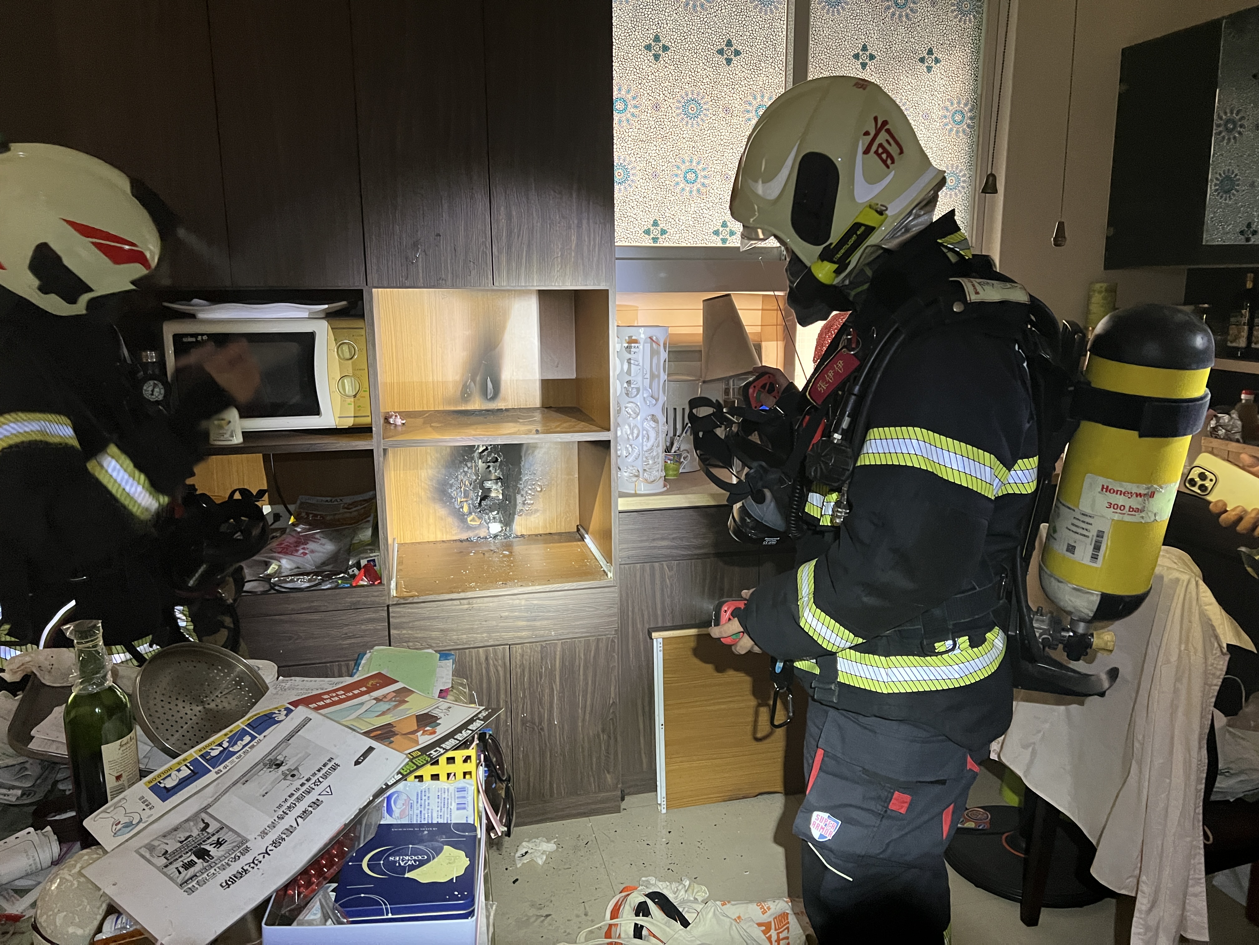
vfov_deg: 53.1
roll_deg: +0.3
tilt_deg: -9.4
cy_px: 472
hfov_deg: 67.3
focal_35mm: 26
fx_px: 946
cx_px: 630
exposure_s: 1/60
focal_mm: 5.7
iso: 500
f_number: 1.5
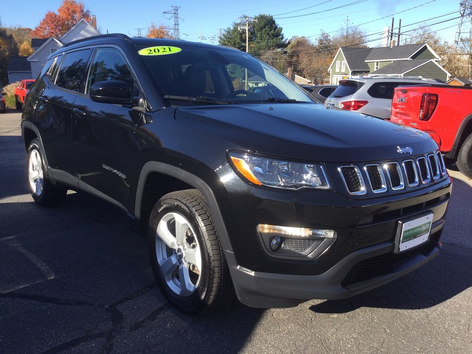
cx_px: 236
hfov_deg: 58.4
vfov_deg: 45.4
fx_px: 423
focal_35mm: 31
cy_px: 177
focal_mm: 3.3
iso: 25
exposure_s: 1/539
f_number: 2.4
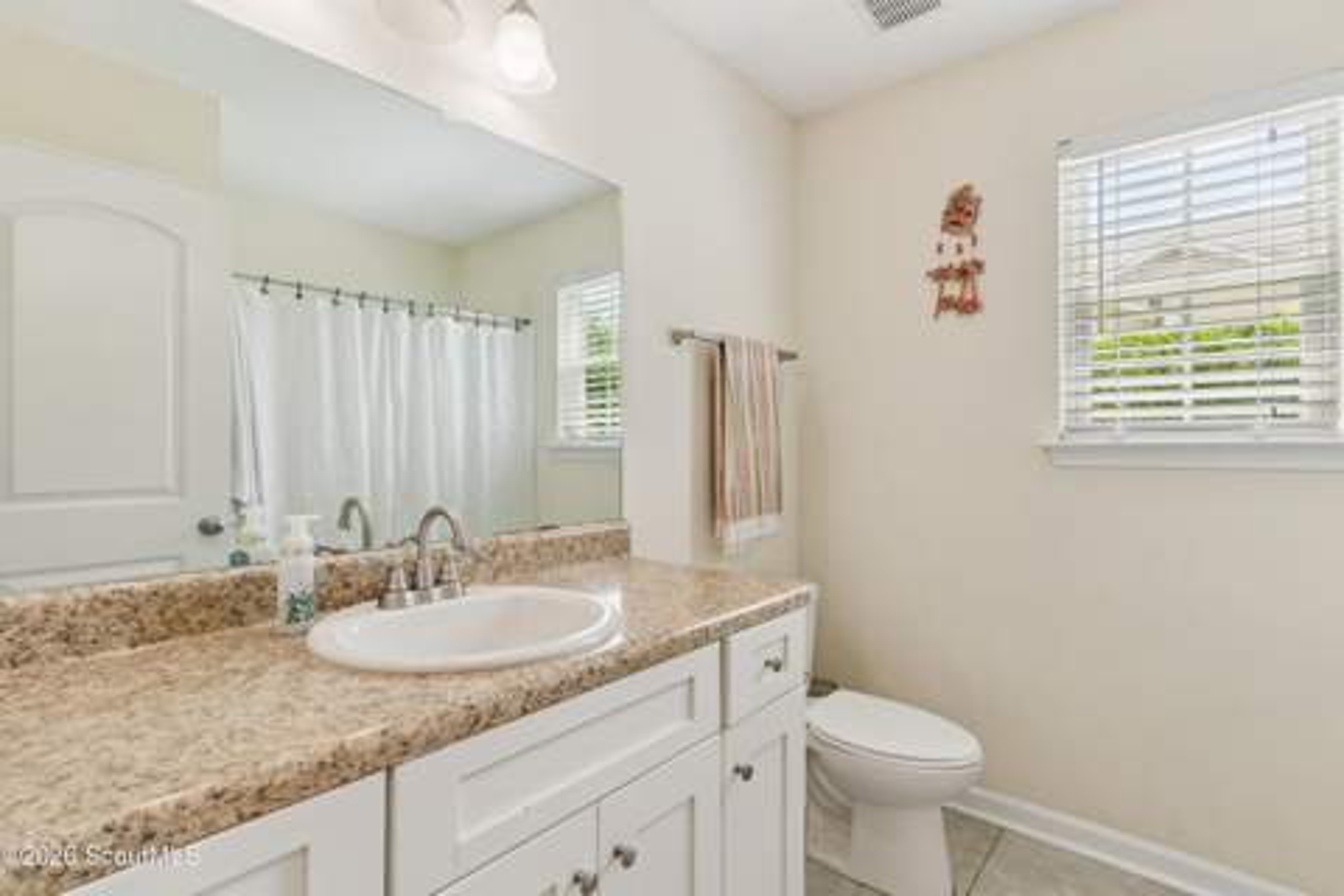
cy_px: 448
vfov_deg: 70.4
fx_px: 635
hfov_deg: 93.3
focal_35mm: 17
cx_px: 672
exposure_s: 1/50
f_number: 8
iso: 250
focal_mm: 17
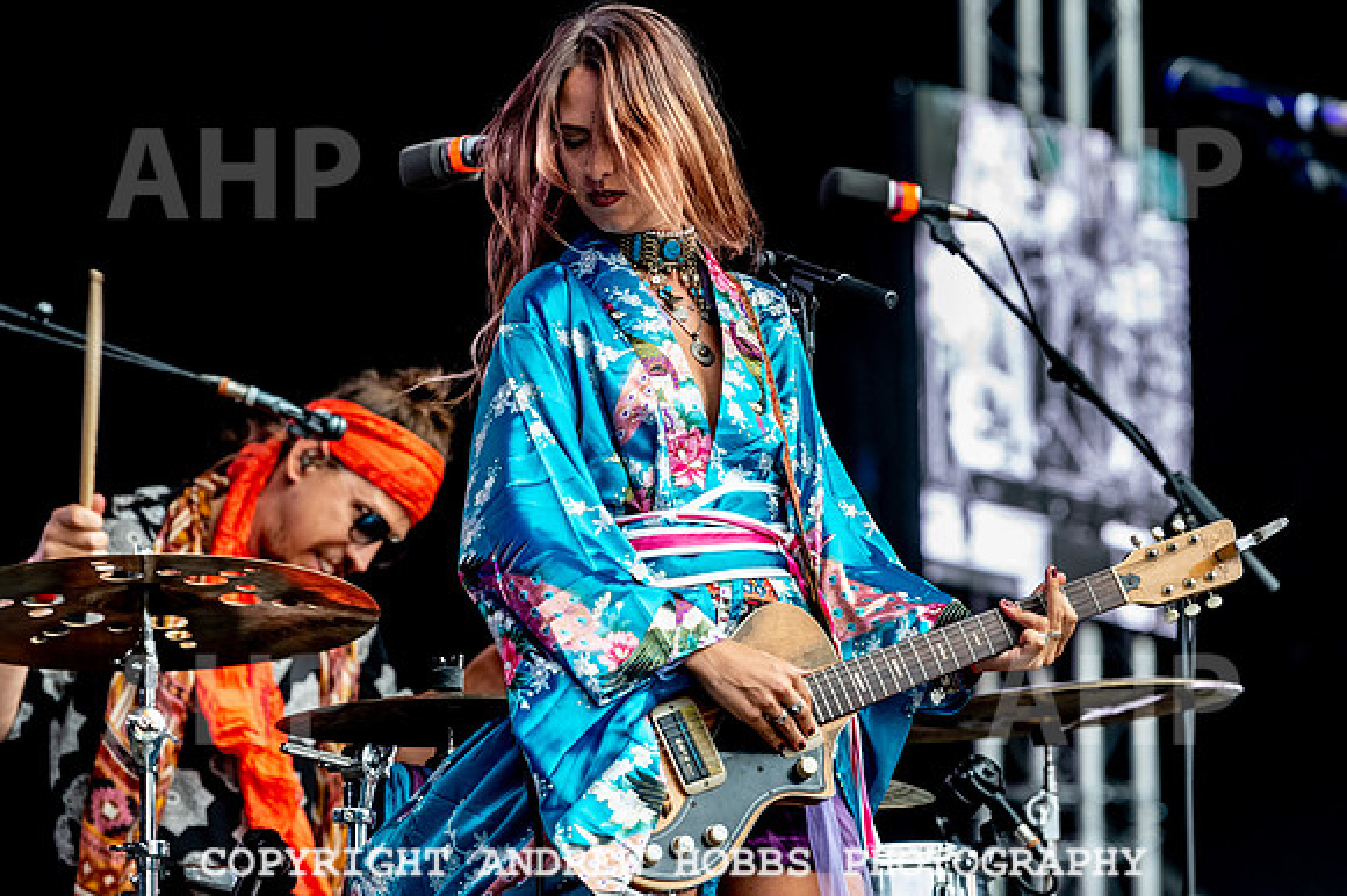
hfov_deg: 9.2
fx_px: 8390
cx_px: 674
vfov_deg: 6.1
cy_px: 448
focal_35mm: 224
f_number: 4
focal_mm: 200
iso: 1100
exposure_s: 1/500
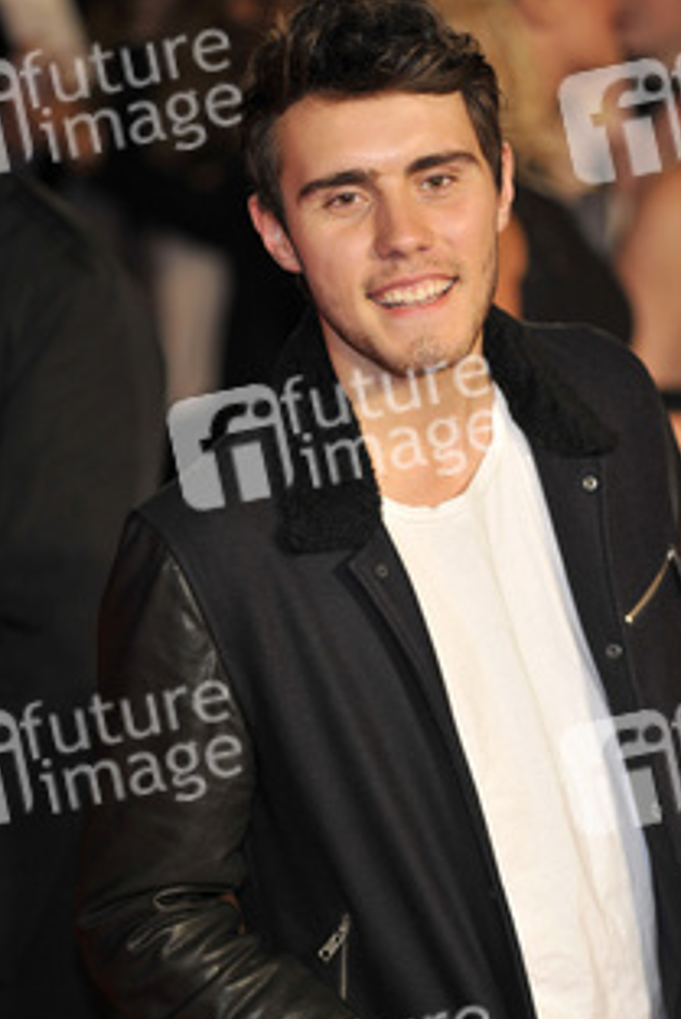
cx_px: 432
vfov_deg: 10.4
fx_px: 5612
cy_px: 596
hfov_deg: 6.9
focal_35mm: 198
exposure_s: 1/250
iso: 1000
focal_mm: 155
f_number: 4
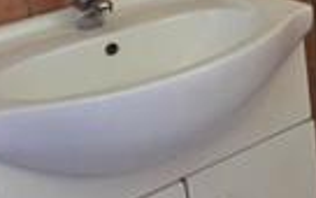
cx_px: 418
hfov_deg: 22.6
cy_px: -28
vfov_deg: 15.6
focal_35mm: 81
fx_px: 698
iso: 640
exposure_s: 1/50.3
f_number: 1.9
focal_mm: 2.2
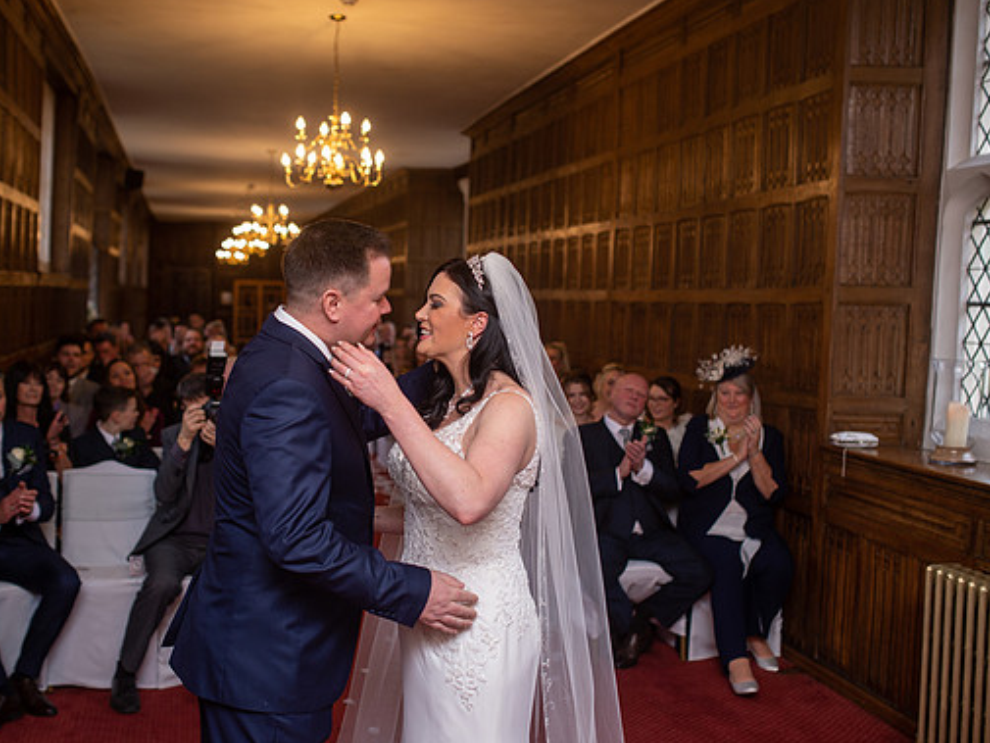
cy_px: 369
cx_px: 429
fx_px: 1201
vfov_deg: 34.4
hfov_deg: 44.7
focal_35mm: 42
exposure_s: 1/160
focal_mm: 35
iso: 160
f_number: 2.5
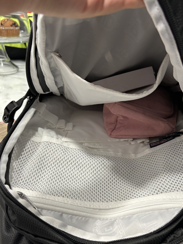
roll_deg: -7.3
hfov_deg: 41.7
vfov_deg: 54.0
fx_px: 240
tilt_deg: -26.6
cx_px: 101
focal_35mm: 34
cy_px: 124
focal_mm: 5.96
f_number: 1.6
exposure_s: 1/60
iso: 250
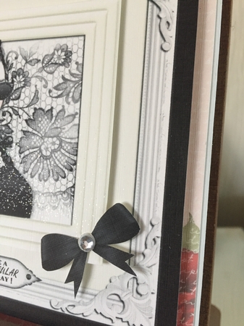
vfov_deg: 61.7
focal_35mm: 29
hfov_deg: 48.2
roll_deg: +2.5
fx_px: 273
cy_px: 163
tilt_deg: -15.2
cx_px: 122
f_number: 2.2
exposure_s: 1/33
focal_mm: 4.15
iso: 160
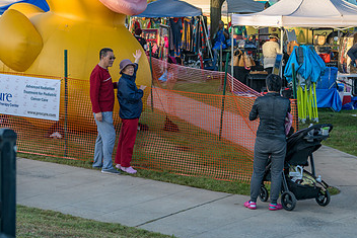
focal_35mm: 107
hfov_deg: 19.1
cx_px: 147
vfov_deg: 12.8
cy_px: 49
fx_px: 1061
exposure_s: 1/200
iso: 200
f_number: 4
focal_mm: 65
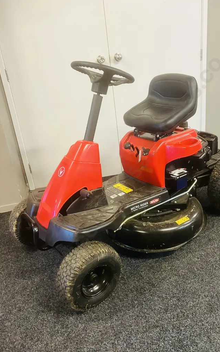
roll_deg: +5.4
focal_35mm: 30
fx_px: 288
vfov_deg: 62.9
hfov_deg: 41.6
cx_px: 132
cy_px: 175
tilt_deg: -22.6
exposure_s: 1/50
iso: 250
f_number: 1.8
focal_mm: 3.99
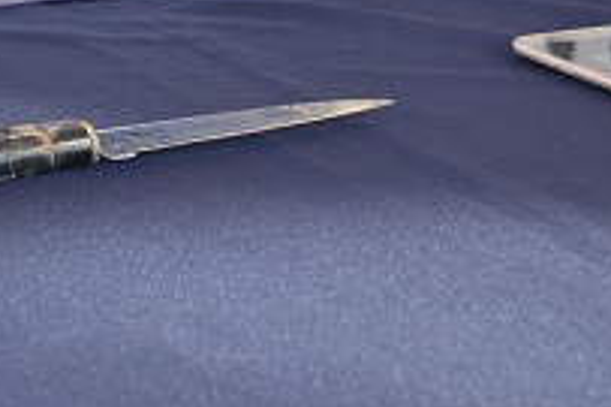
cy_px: 118
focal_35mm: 128
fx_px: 2171
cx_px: 114
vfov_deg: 10.7
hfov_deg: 15.9
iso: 280
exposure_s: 1/125
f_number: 4.8
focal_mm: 32
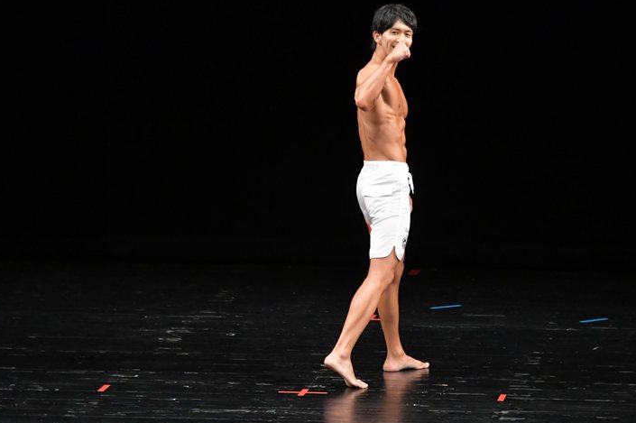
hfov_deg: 6.9
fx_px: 5243
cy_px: 200
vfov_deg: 4.6
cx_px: 337
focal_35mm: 297
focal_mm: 180
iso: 3200
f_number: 5.6
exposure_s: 1/400
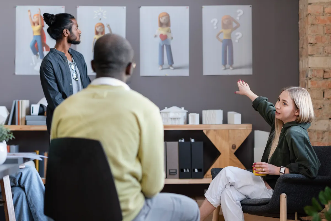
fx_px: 782
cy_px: 110
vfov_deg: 16.1
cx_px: 166
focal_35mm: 85
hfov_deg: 23.9
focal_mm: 85
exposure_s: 1/160
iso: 500
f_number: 2.5
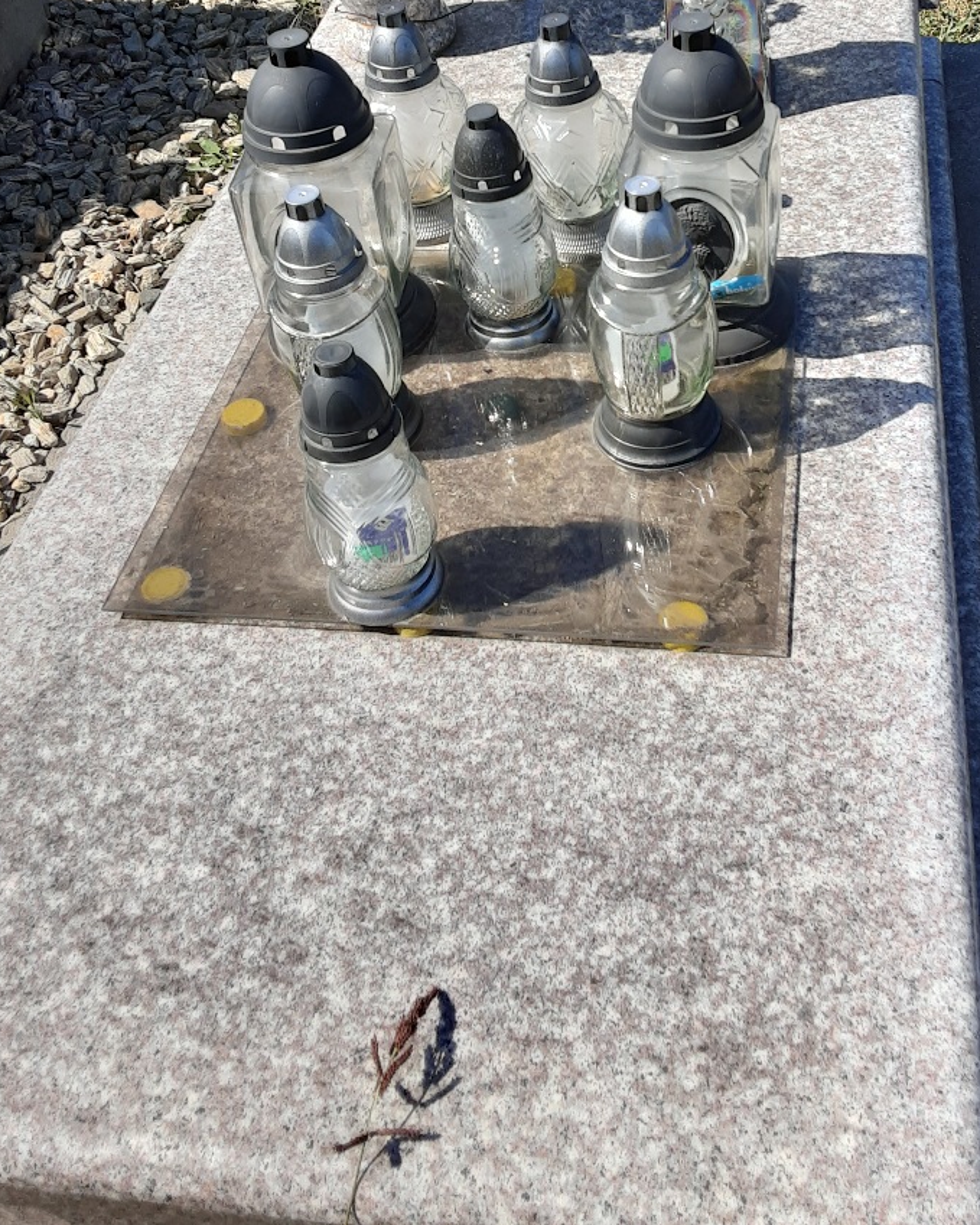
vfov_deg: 42.3
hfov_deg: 35.6
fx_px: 1523
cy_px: 286
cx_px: 561
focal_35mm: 42
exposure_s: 1/2000
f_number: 1.9
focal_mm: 2.9
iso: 40
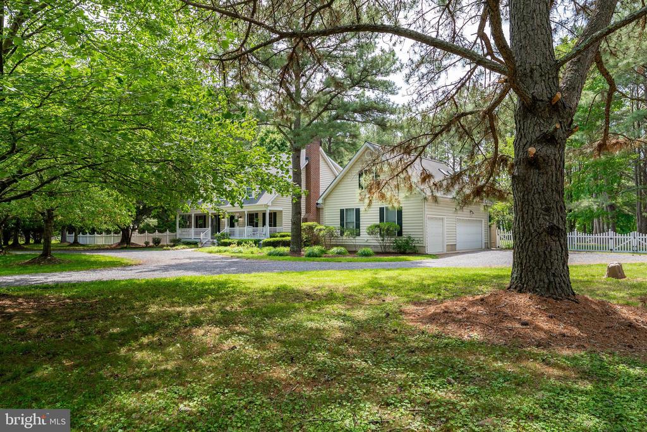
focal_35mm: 24
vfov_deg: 53.2
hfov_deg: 73.7
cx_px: 324
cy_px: 216
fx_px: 432
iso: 80
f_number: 5
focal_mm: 24
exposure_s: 1/80
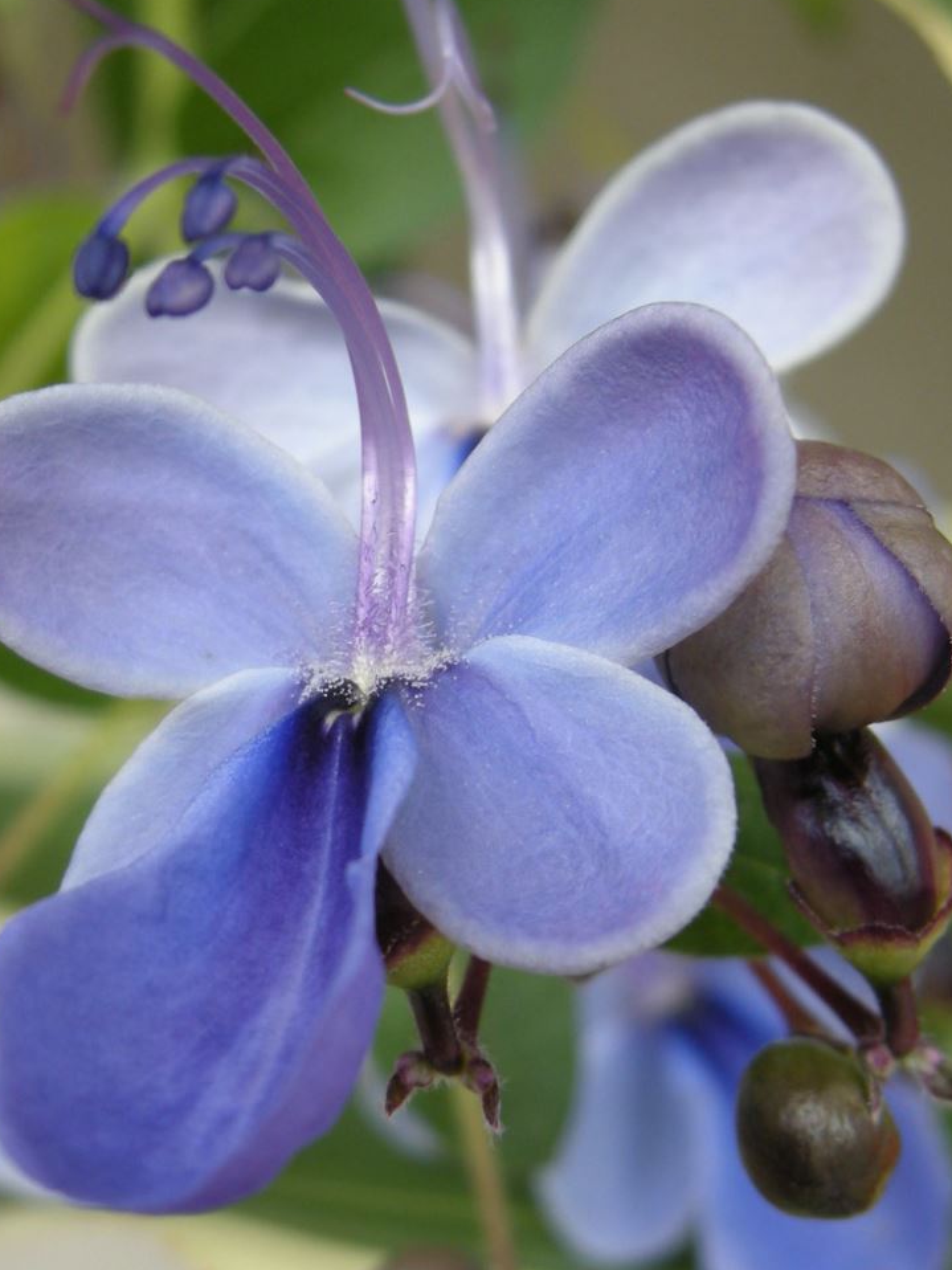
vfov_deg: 26.5
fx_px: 2677
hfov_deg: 20.0
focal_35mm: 73
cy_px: 859
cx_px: 214
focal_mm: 7.5
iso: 64
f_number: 3.4
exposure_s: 1/74.4
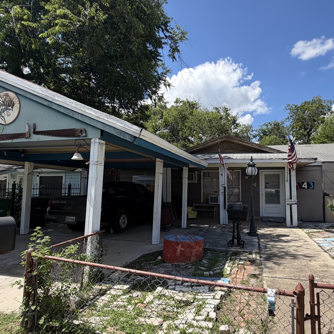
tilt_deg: +3.9
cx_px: 202
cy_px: 174
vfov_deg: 72.1
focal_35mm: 21
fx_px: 229
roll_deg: -0.9
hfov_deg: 71.3
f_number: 2.2
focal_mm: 2.22
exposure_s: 1/770
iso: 25
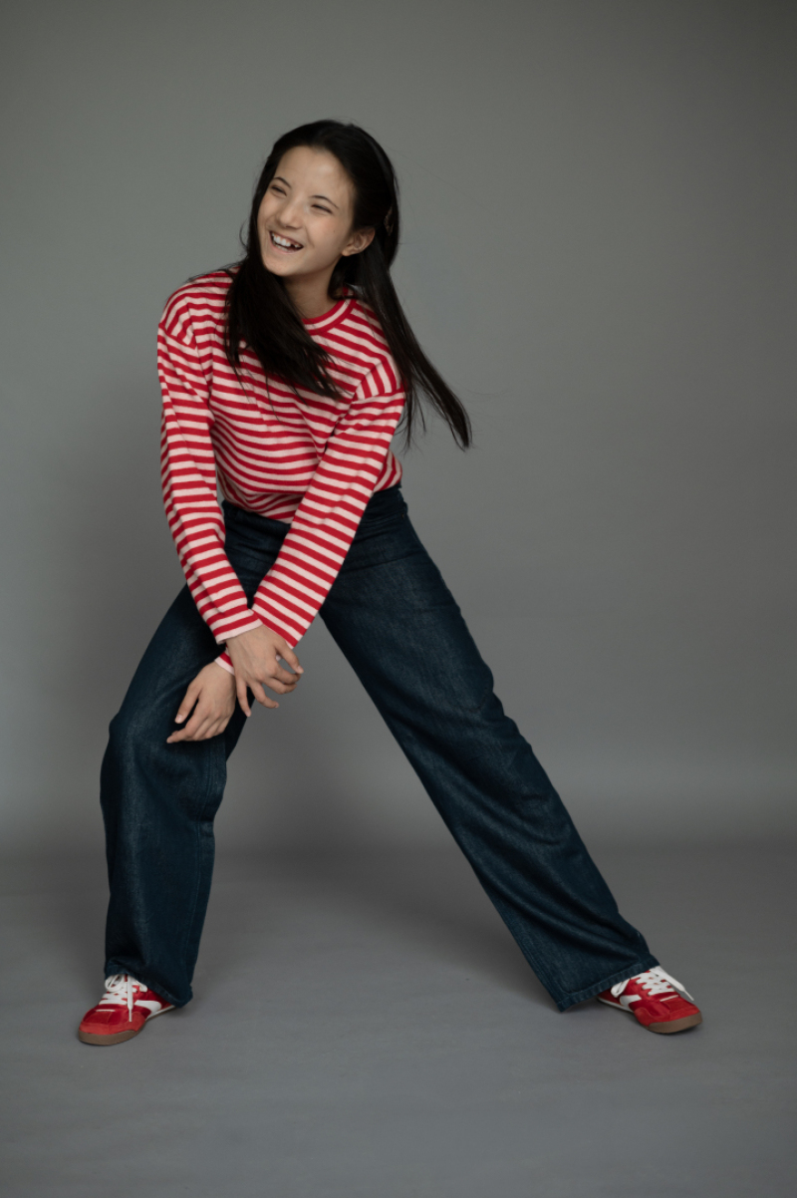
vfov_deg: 39.6
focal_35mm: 50
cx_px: 398
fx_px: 1662
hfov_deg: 27.0
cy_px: 599
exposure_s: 1/400
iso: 400
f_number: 2.2
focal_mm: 50
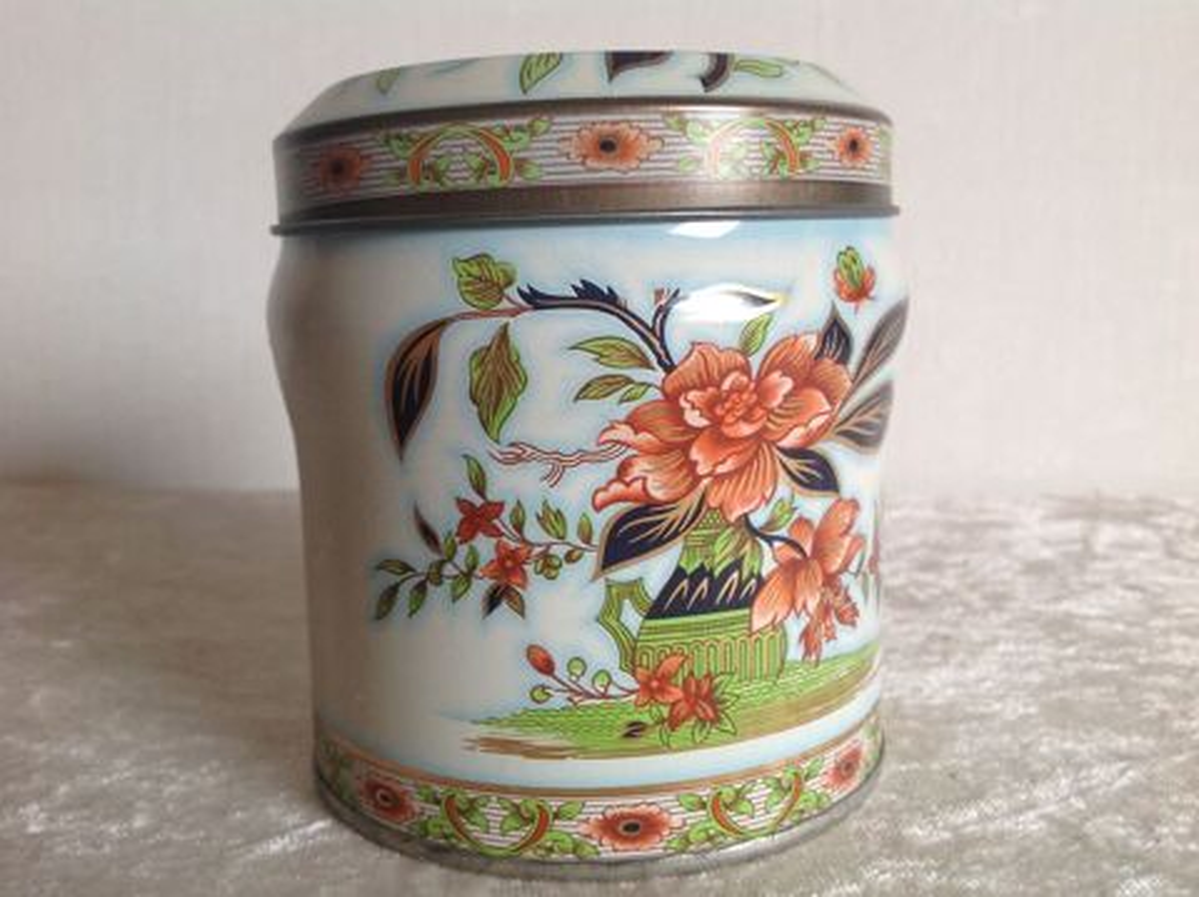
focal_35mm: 35
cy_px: 448
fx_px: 1211
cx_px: 600
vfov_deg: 40.6
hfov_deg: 52.7
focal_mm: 4.28
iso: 50
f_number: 2.4
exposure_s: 1/15
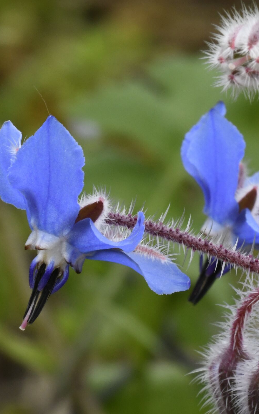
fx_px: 6234
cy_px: 207
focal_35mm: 552
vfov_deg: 3.8
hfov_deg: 2.4
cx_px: 127
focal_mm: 180
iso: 1400
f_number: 25
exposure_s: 1/100
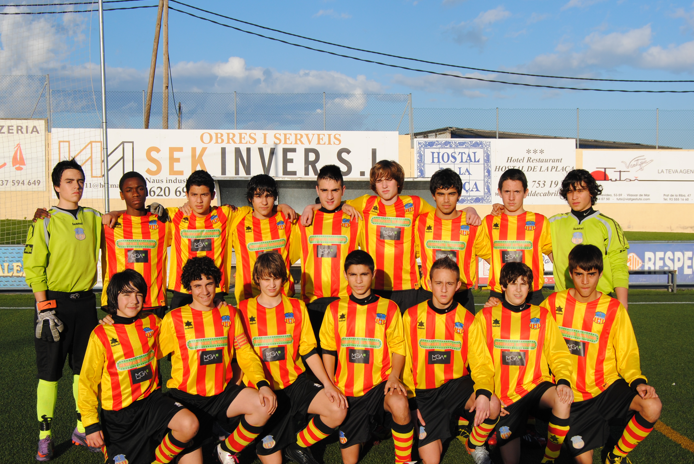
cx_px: 332
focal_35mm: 53
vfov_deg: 25.8
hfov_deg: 37.8
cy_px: 254
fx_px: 1015
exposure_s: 1/320
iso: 100
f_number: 9
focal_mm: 31
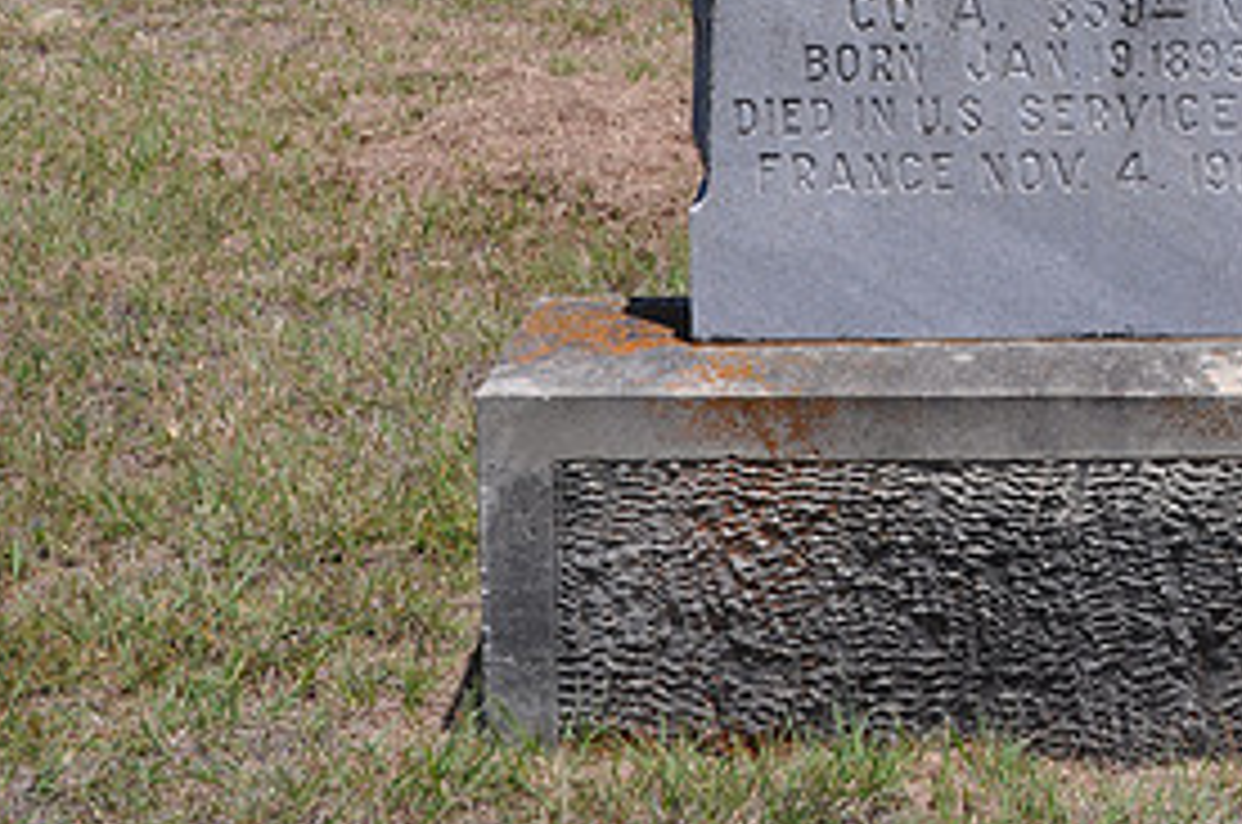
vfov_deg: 13.4
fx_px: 3478
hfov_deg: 19.9
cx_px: 1098
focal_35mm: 101
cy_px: 65
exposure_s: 1/160
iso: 200
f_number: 13
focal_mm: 32
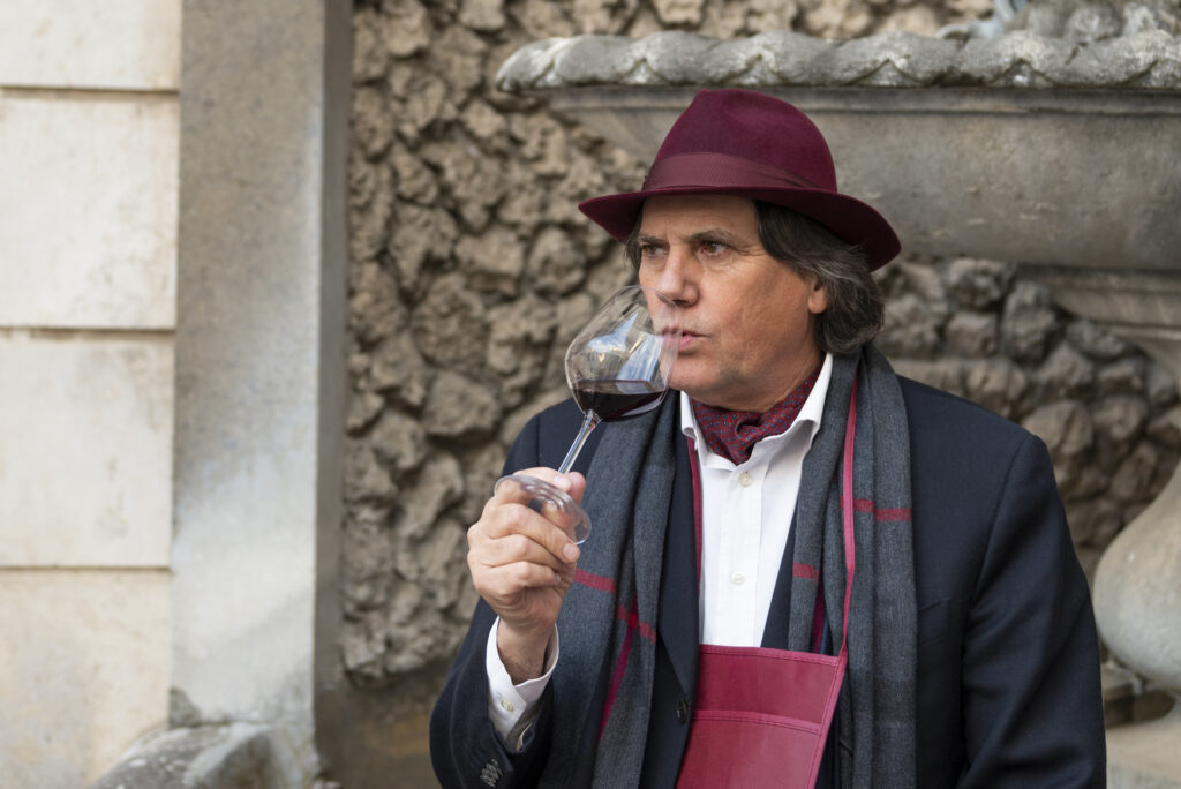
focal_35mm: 42
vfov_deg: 31.9
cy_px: 394
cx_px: 590
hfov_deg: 46.4
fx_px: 1379
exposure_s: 1/200
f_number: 2.8
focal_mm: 42
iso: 180
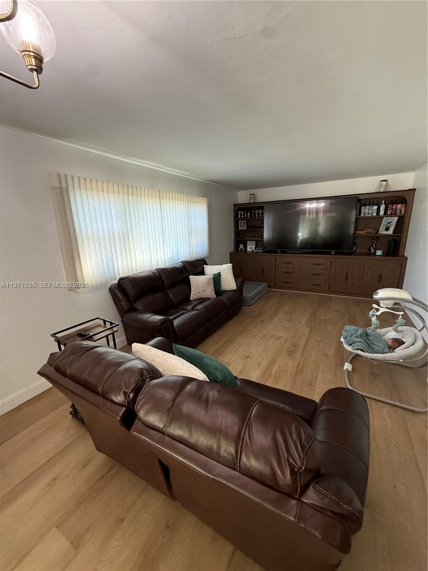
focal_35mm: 14
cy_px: 286
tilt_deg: -13.0
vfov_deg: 102.1
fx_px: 231
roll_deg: +1.5
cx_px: 214
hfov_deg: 85.7
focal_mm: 2.22
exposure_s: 1/120
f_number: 2.2
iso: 320
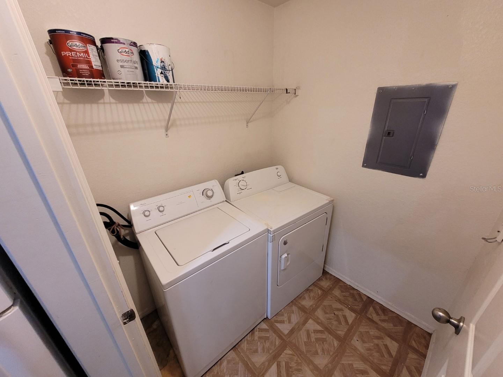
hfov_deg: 106.2
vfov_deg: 89.9
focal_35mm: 13
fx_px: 189
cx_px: 252
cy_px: 188
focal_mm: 1.74
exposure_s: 1/60
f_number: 2.2
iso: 250
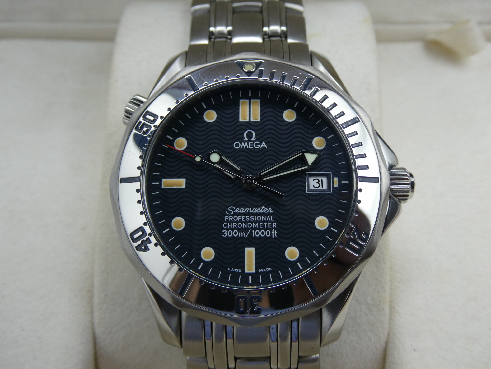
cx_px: 246
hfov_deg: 50.1
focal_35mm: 37
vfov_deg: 38.7
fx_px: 525
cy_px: 184
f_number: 3.7
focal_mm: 6.7
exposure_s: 1/80
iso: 100
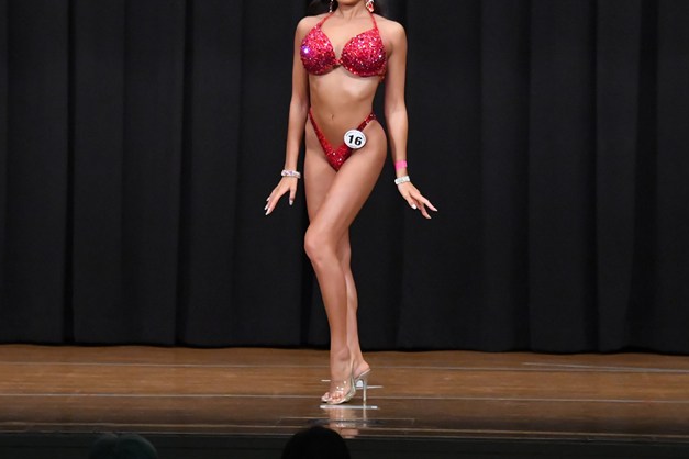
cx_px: 294
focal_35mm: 278
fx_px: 5320
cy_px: 177
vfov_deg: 4.9
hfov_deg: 7.4
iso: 8000
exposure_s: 1/400
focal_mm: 150
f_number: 5.6
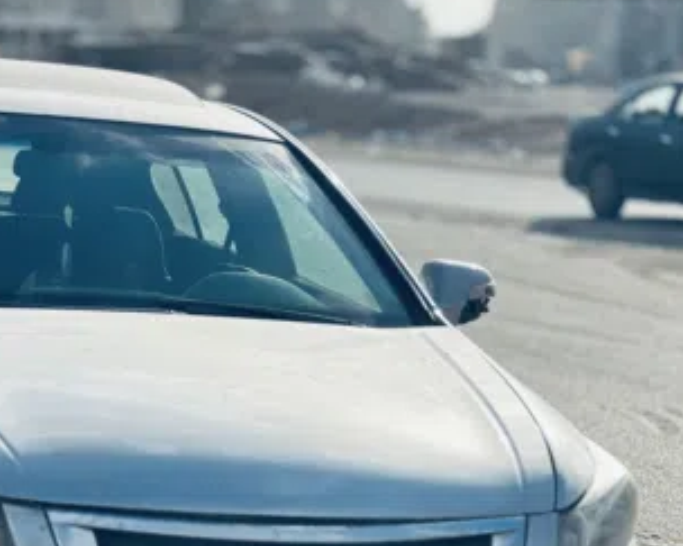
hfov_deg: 14.6
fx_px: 2667
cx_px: 254
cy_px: 507
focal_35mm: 132
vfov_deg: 11.6
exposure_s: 1/903
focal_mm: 9
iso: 32
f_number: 2.8
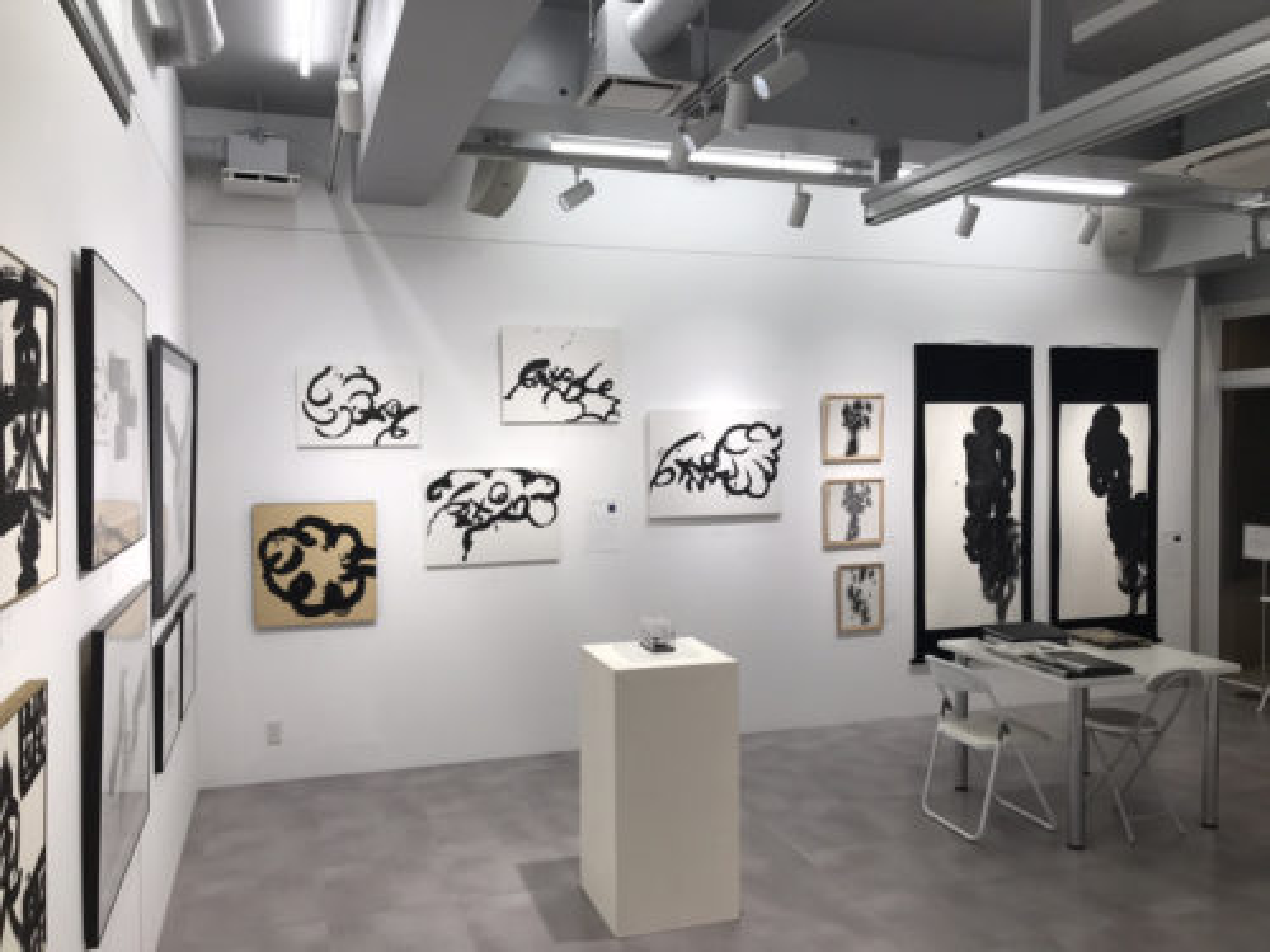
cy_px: 476
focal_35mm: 28
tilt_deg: -1.4
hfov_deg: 63.4
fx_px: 1027
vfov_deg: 49.7
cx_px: 635
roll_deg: +0.3
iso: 25
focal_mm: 3.99
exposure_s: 1/100
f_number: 1.8
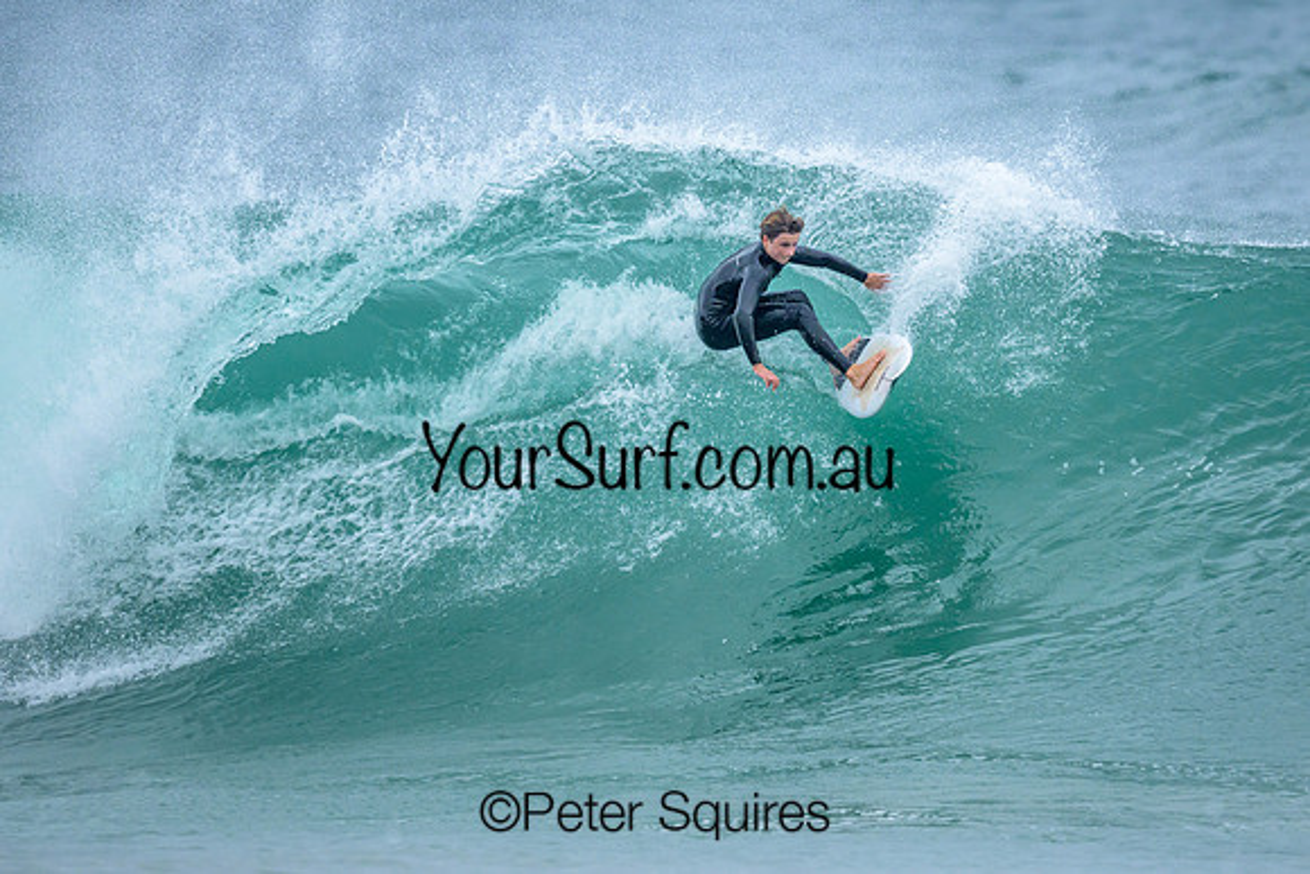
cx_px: 784
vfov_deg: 1.4
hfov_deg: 2.2
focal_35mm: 958
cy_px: 378
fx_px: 34867
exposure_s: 1/2000
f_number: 6.3
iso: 1250
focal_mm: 800
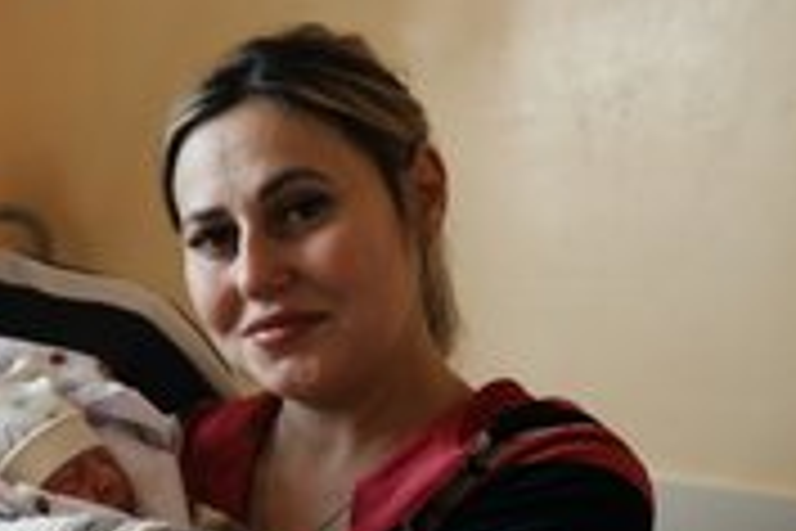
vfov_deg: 19.3
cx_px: 31
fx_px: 1548
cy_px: 407
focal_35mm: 70
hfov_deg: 27.5
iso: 1600
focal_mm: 31
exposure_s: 1/160
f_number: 3.2
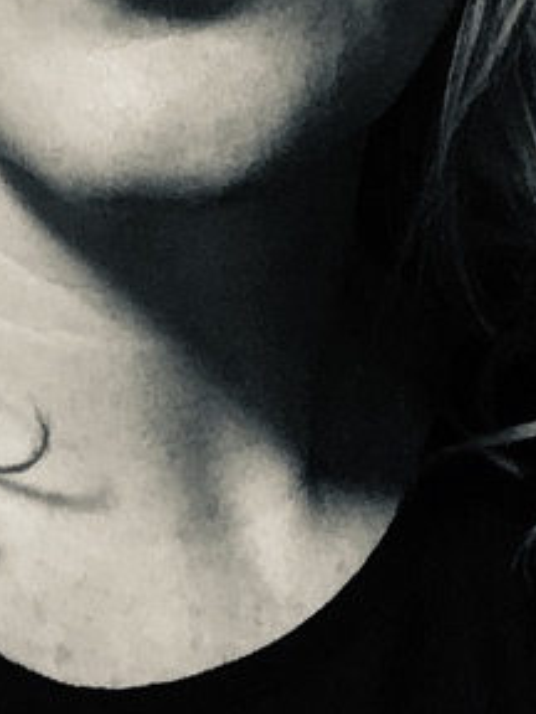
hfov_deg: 17.2
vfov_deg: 21.2
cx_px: 216
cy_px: -131
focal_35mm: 86
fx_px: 1776
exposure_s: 1/17
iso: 400
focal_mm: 2.15
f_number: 2.4
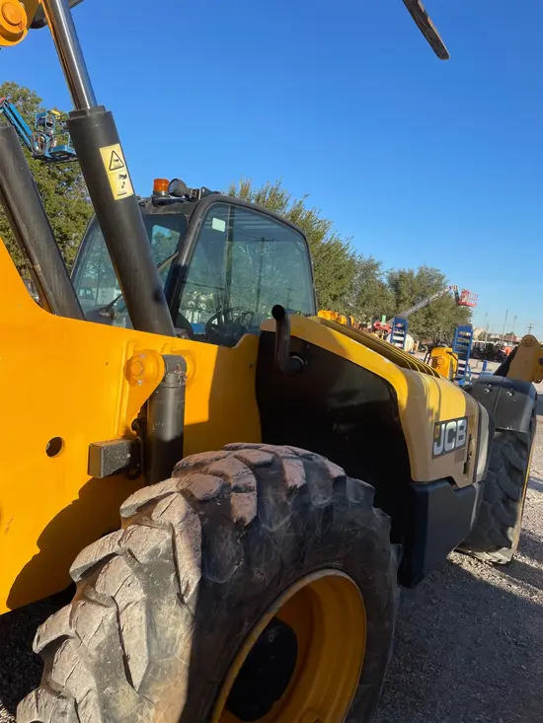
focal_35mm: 26
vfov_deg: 67.3
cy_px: 362
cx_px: 272
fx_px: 544
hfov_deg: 53.1
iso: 50
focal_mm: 4.2
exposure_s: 1/2681
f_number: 1.6
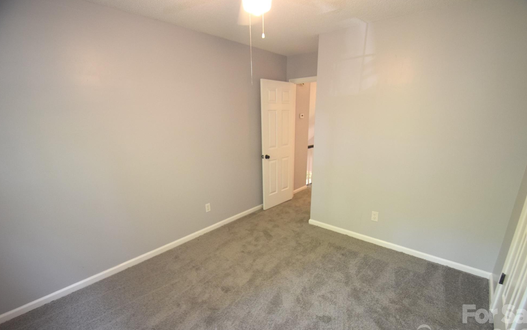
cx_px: 273
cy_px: 173
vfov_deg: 71.2
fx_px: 230
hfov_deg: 97.8
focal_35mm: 16
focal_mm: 10
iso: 1600
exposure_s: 1/60
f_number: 3.5
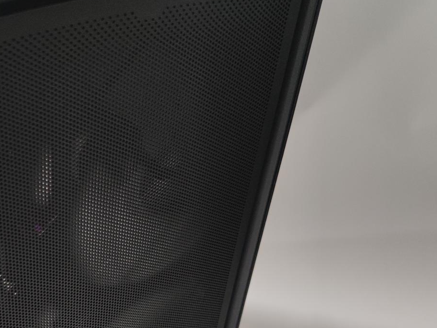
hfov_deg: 40.5
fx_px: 556
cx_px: 64
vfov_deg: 32.3
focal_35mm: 44
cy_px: 243
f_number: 1.85
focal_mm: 6.78
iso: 607
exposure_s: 1/50
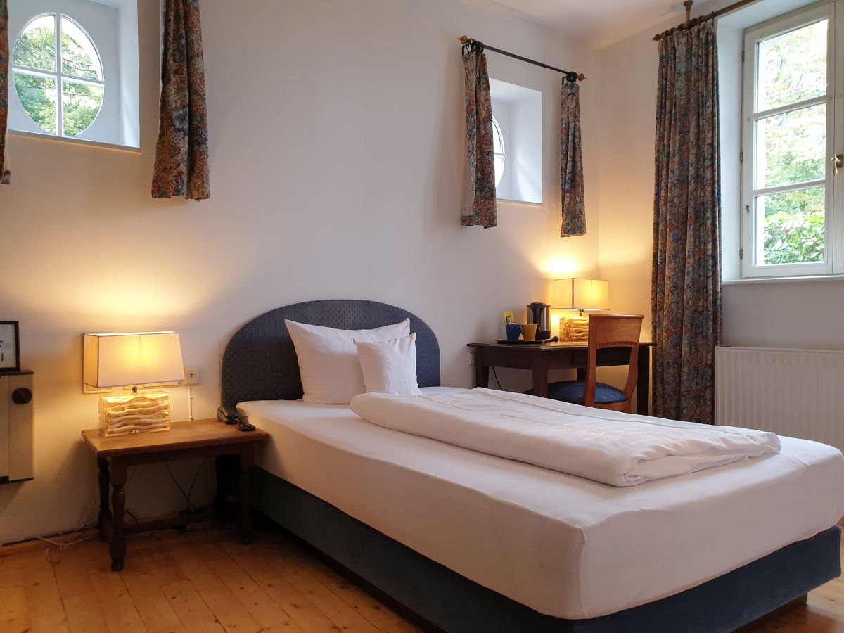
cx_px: 422
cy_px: 316
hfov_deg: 67.3
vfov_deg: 53.1
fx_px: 634
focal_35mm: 26
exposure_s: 1/50
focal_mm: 4.3
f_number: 2.4
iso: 160
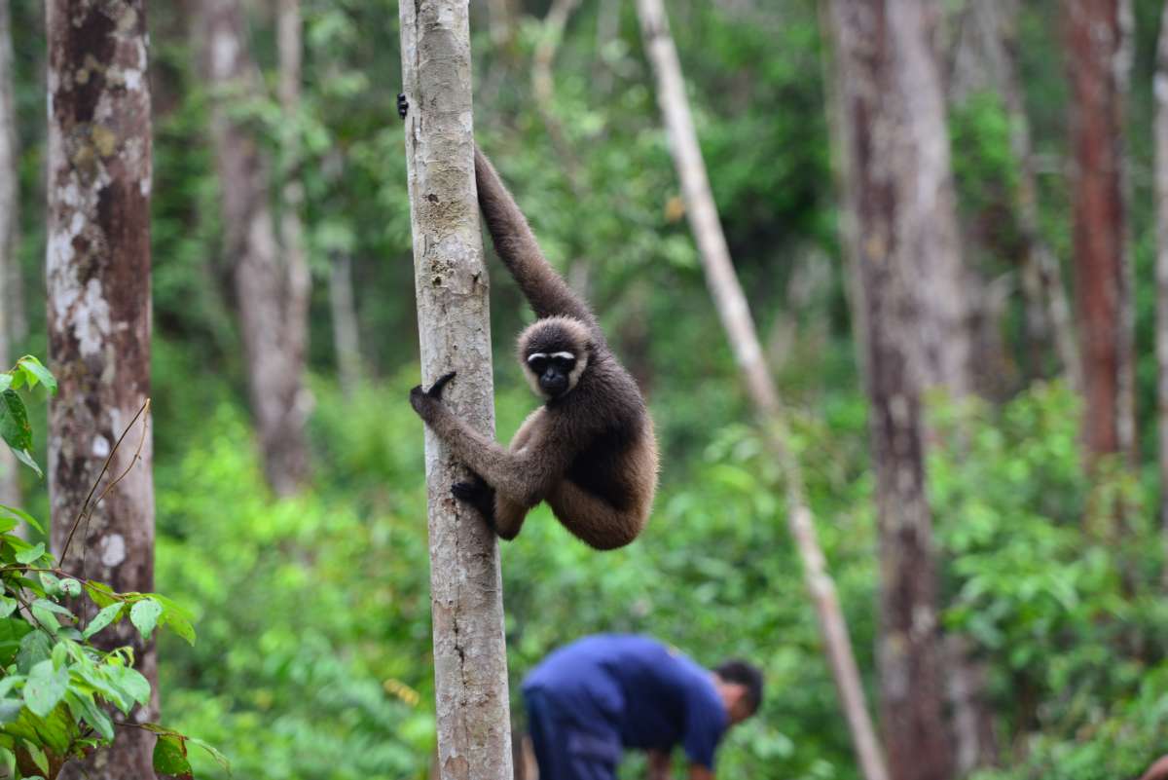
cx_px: 584
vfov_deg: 9.2
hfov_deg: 13.7
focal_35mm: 150
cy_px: 390
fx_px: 4868
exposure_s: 1/160
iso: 160
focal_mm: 150
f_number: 2.8
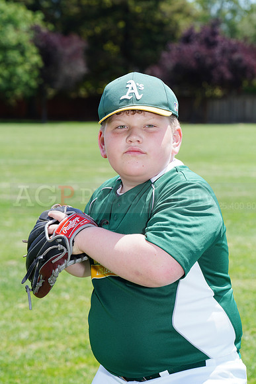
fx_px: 1610
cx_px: 128
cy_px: 192
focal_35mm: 151
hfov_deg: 9.1
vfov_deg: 13.6
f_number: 10
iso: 200
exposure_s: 1/200
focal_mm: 151
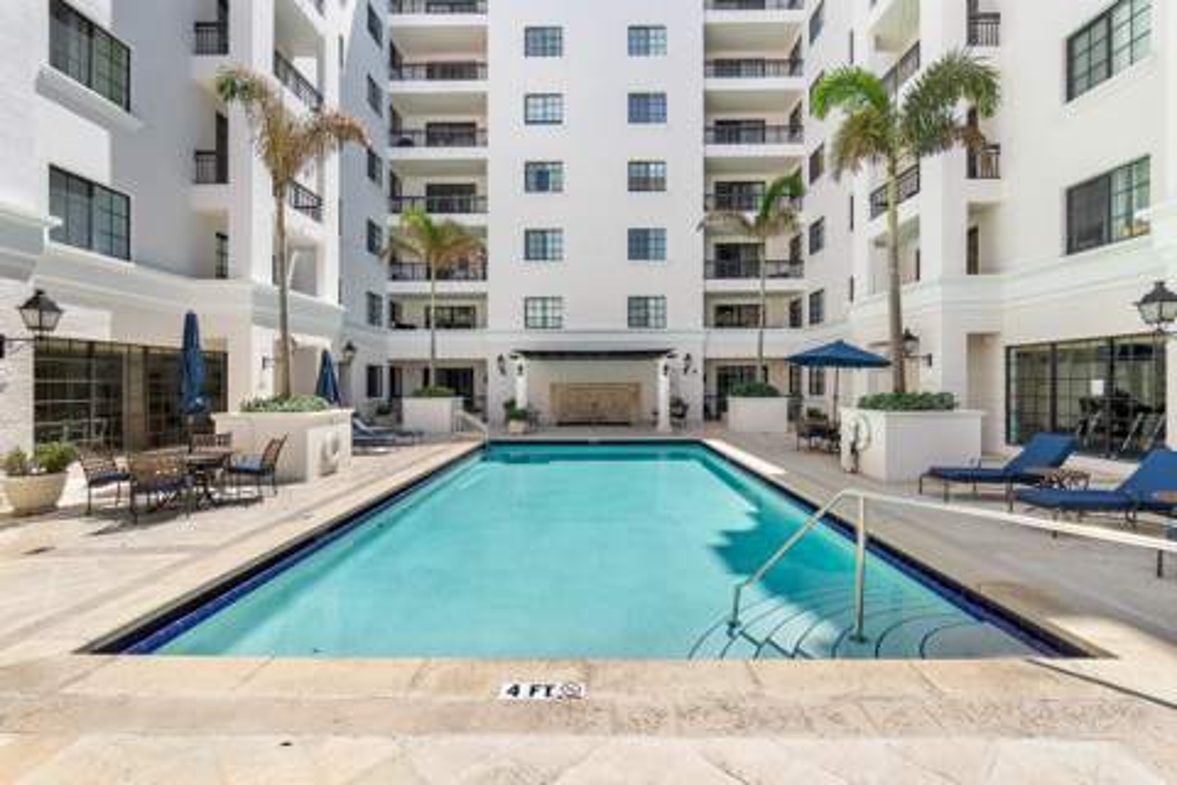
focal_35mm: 15
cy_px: 392
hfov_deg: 100.4
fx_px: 490
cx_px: 588
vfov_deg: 77.3
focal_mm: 10
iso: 160
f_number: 8
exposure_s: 1/200
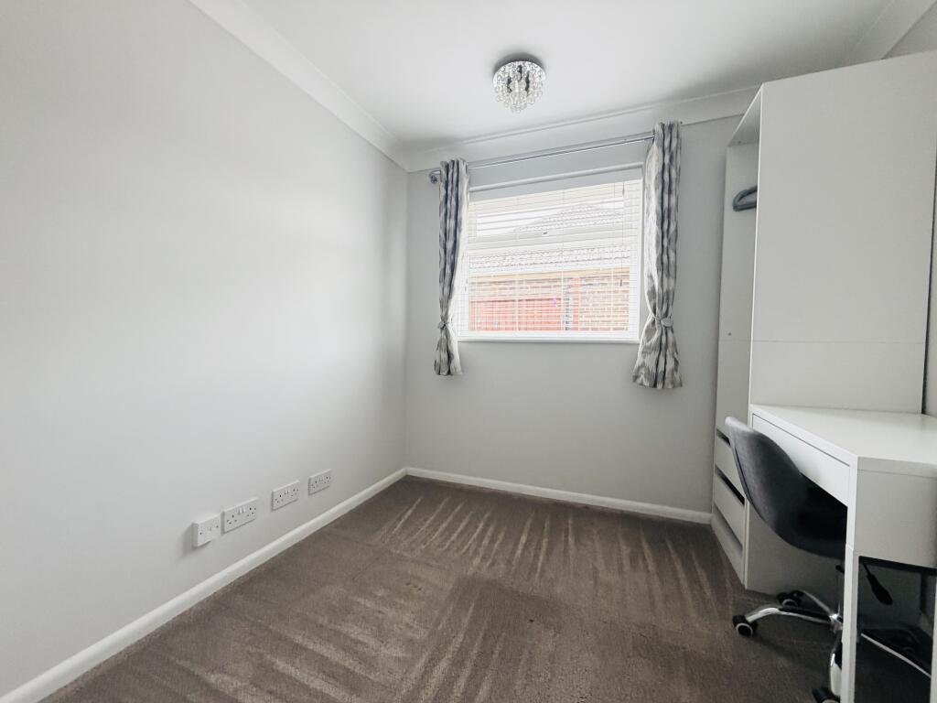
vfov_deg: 85.7
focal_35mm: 14
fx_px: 379
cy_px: 352
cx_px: 468
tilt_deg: -1.4
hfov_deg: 102.1
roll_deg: +0.0
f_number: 2.2
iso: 250
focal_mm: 2.22
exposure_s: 1/121
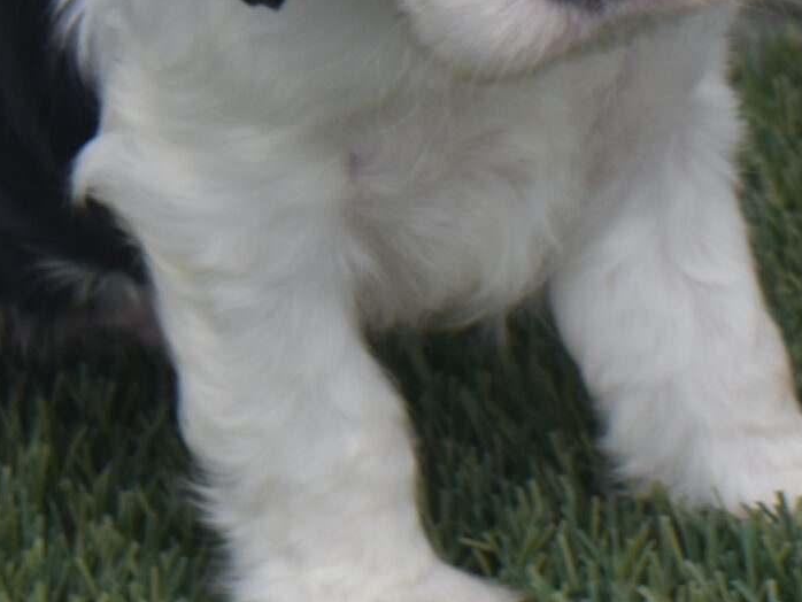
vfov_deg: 5.4
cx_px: 655
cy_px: 132
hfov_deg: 7.2
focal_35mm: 275
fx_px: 6374
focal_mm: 52
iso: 200
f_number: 5.6
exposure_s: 1/200
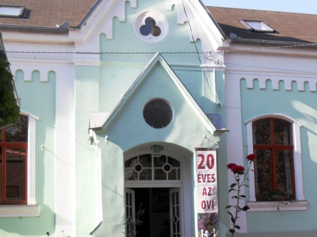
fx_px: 604
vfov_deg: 22.2
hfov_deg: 28.6
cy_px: 156
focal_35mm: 66
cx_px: 264
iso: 80
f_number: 3
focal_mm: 6.3
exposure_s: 1/750
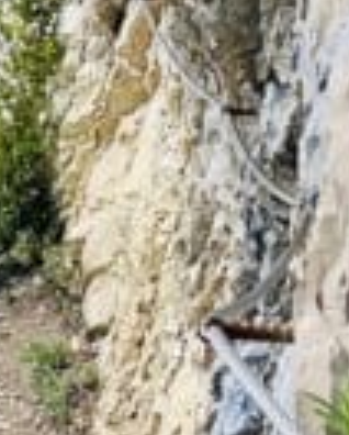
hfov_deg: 7.7
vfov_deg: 9.9
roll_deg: -3.6
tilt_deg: +1.5
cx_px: -342
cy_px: -99
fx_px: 2473
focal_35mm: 192
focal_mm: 5.1
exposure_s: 1/649
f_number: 1.6
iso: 50
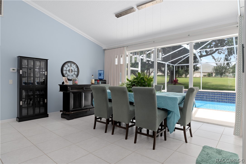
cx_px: 123
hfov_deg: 81.2
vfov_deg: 59.5
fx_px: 143
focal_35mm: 21
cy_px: 82
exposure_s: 1/20
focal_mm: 14
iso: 320
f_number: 8
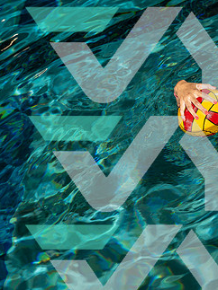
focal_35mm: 76
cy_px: 164
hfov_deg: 18.4
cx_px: 258
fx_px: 639
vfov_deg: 25.6
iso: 100
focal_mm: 44
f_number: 4
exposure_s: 1/250
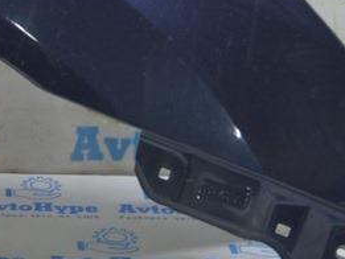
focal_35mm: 130
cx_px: -182
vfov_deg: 11.1
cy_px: -93
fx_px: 1295
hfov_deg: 14.1
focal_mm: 23
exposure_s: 1/40
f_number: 3.8
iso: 400
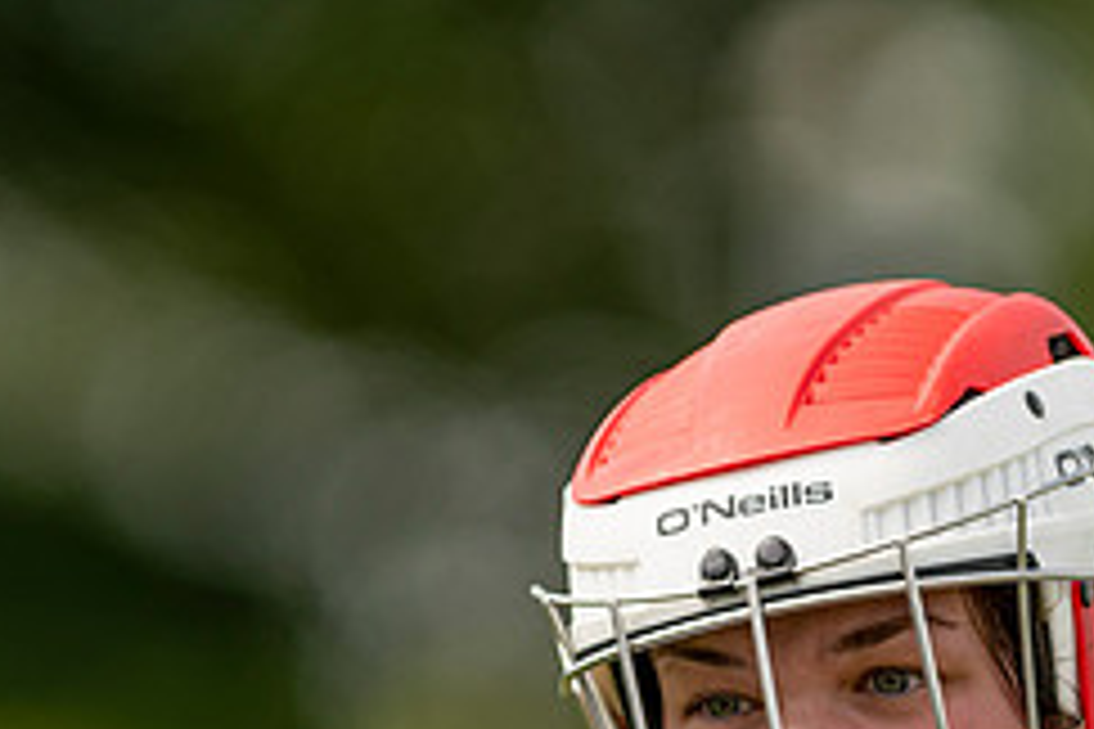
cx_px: 450
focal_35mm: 1075
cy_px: 830
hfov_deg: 1.9
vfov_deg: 1.3
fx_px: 32666
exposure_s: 1/2000
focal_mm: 300
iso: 100
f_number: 2.8
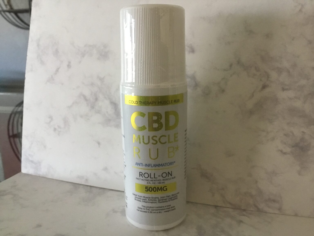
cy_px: 118
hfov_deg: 58.4
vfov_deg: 45.4
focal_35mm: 31
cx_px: 157
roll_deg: +1.1
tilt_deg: -14.2
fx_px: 281
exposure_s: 1/20
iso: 200
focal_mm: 3.3
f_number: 2.4
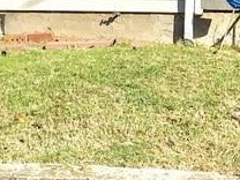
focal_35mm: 143
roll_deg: -0.9
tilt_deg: +8.5
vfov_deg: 9.7
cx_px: 262
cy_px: -180
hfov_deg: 13.5
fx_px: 991
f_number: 2.2
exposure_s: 1/3077
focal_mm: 4.15
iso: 25
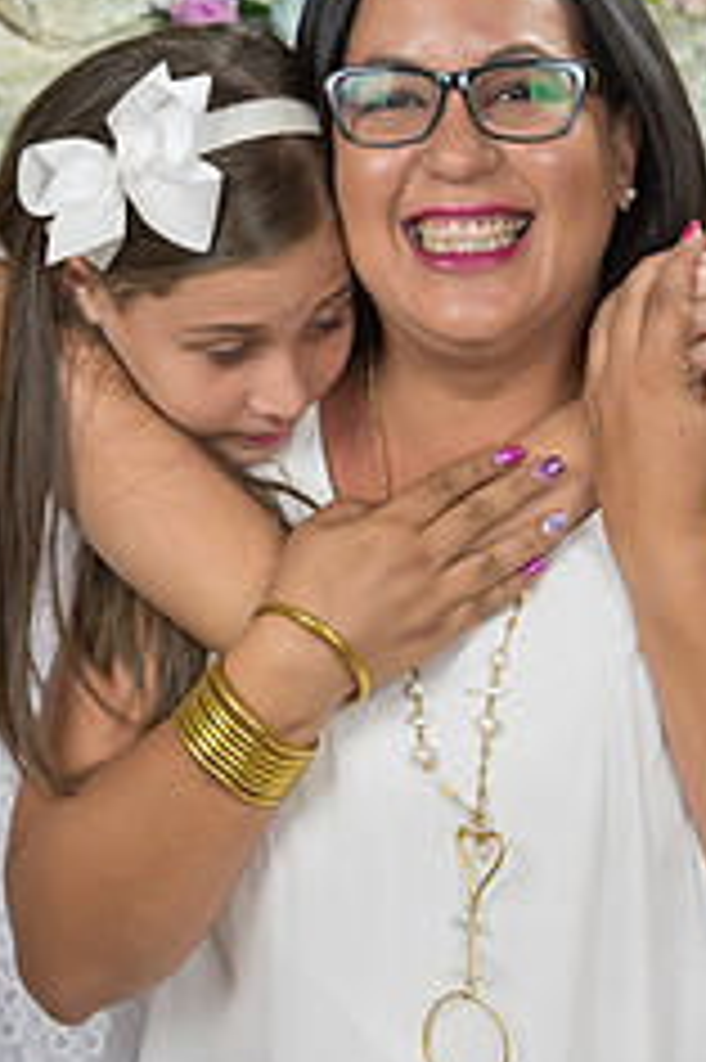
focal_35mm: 143
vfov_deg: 14.3
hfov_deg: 9.6
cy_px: 405
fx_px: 4212
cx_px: 414
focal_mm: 75
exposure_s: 1/125
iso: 1250
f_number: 5
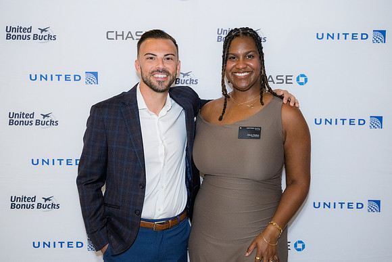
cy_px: 131
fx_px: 566
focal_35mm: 52
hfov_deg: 38.2
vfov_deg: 26.0
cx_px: 196
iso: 3200
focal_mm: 52
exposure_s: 1/125
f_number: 4
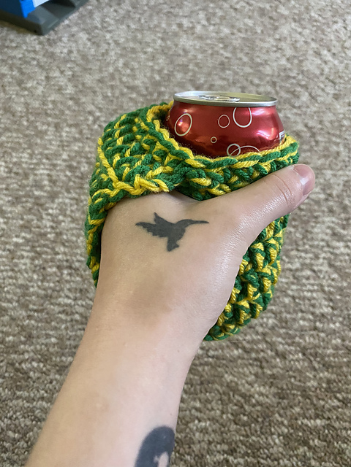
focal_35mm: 26
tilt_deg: -60.5
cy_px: 234
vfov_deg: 67.3
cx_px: 176
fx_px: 352
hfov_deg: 53.1
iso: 500
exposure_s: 1/56
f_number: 1.8
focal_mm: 4.25
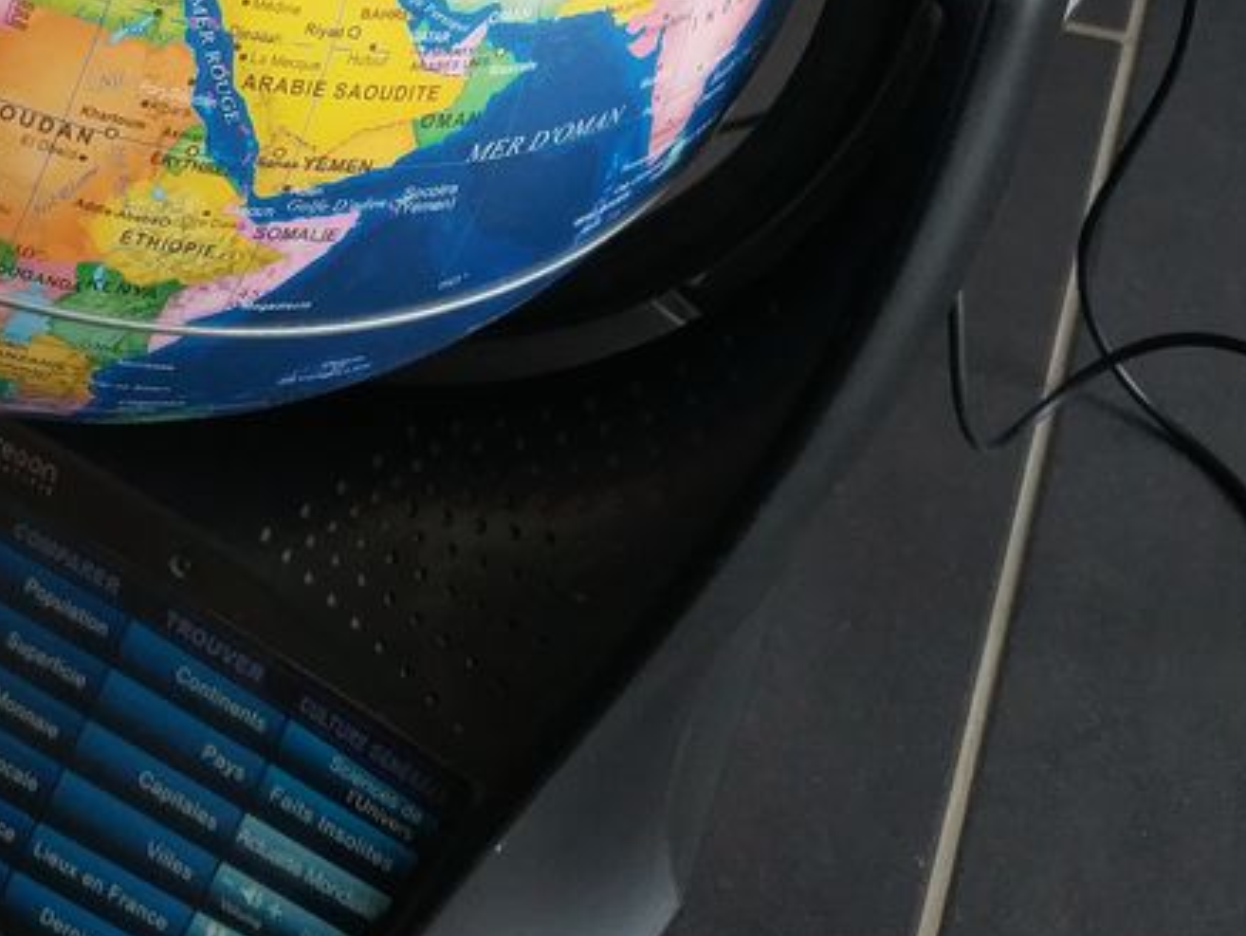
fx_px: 2629
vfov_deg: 19.6
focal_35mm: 73
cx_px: 134
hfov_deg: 25.8
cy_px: -9
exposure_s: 1/25
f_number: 2
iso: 276
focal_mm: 4.5
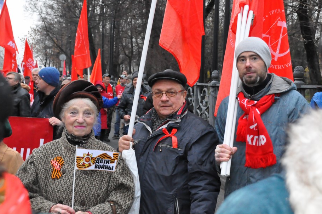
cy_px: 98
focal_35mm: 61
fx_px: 545
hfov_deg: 32.8
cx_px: 190
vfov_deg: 22.2
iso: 3200
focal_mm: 32
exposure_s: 1/100
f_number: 5.6
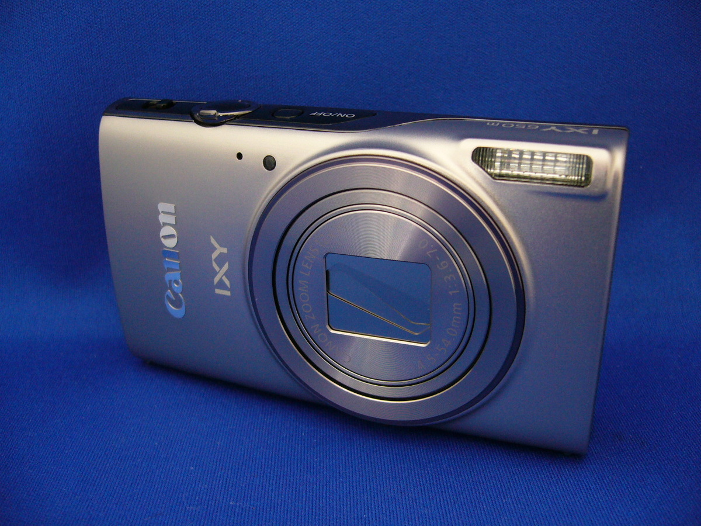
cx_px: 350
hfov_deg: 52.6
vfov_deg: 40.7
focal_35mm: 35
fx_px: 709
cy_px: 263
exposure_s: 1/30
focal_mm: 5.8
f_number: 2.8
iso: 200
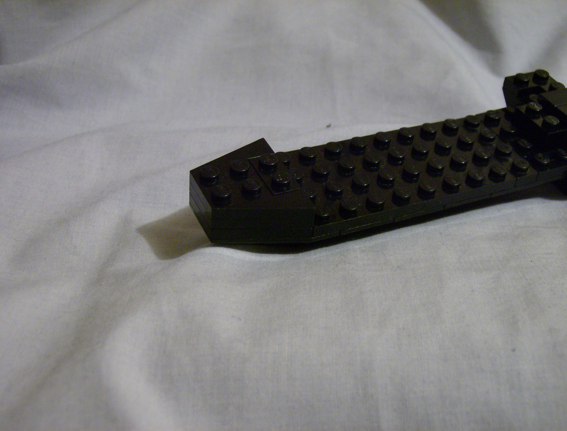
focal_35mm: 46
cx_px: 284
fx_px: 757
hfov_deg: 41.1
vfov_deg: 31.8
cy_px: 216
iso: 200
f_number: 3.1
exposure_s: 1/8.99
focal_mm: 7.7
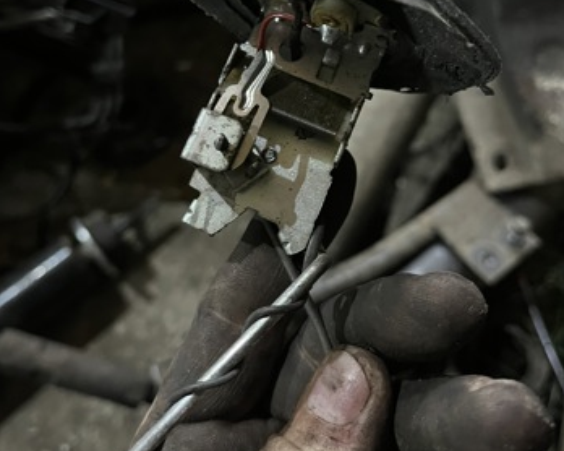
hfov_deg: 51.6
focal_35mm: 35
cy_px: 135
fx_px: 584
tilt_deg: -65.5
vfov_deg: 41.4
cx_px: 288
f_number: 1.6
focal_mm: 5.1
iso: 800
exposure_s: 1/25
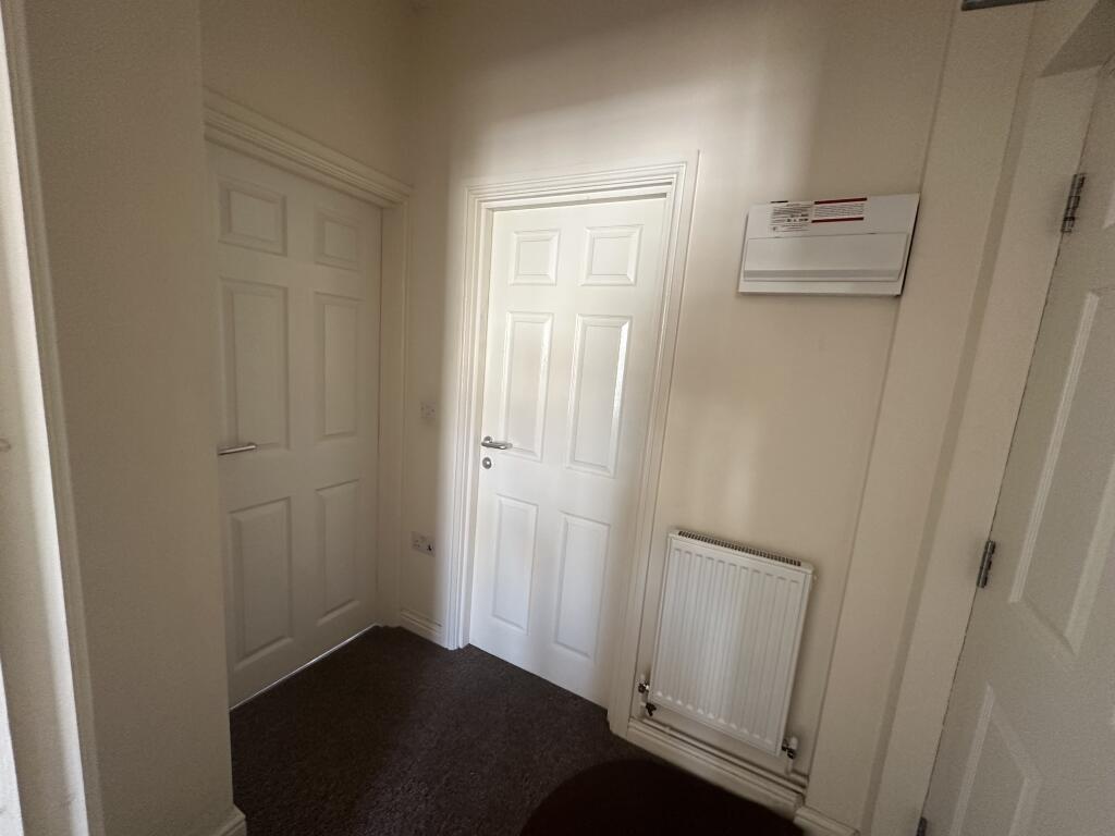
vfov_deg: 85.7
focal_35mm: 14
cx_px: 558
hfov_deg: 102.1
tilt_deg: -6.7
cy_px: 418
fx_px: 451
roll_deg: -5.1
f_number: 2.2
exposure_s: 1/99
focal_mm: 2.22
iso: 320
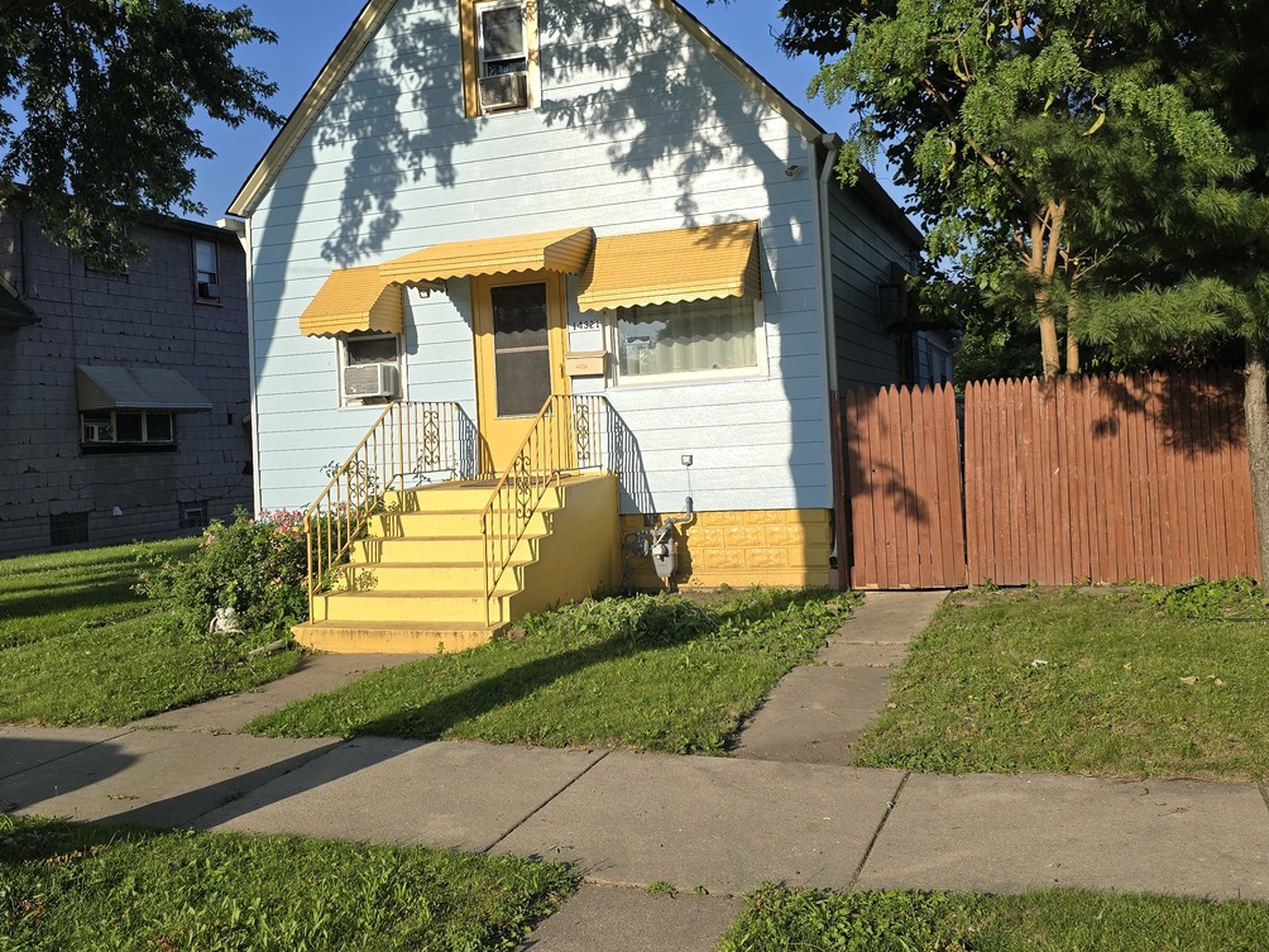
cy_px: 402
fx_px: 1210
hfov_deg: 55.4
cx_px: 632
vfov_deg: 42.8
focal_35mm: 33
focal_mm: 6.3
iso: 12
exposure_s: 1/820
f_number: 1.7
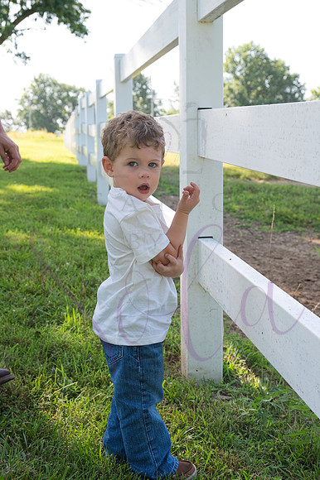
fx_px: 521
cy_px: 240
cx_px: 160
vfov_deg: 49.6
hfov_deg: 34.2
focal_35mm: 39
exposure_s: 1/320
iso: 400
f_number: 6.3
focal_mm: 39
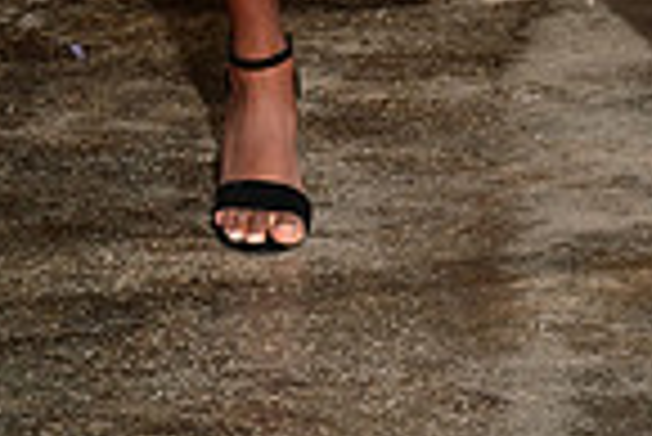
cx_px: 517
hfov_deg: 7.3
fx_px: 5076
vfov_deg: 4.7
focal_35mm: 280
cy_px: -751
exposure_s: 1/160
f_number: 6.3
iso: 1000
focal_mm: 70
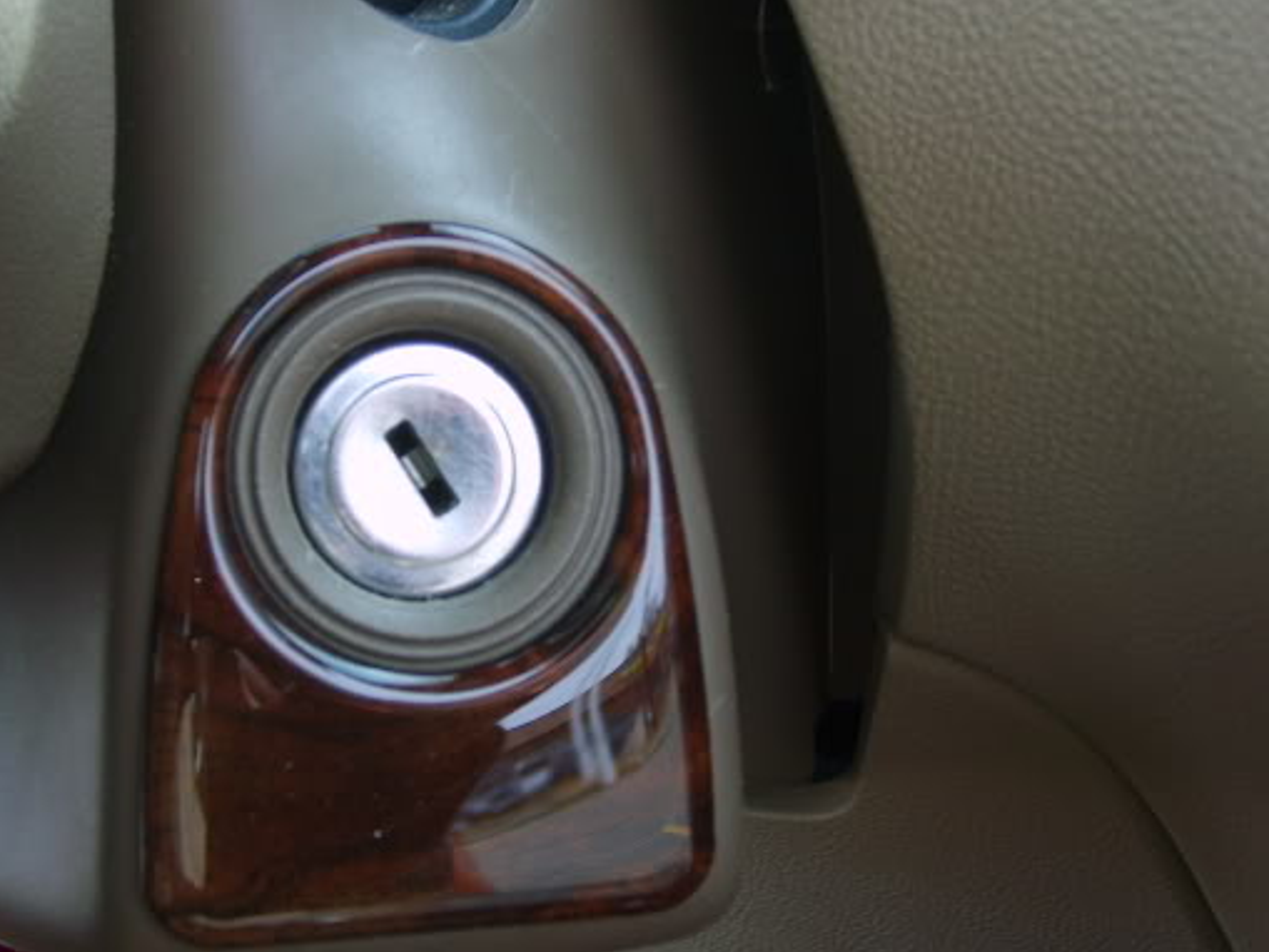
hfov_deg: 42.8
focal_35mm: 44
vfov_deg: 32.9
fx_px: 1613
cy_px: 493
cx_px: 534
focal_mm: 5.8
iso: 50
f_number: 2.8
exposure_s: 1/90
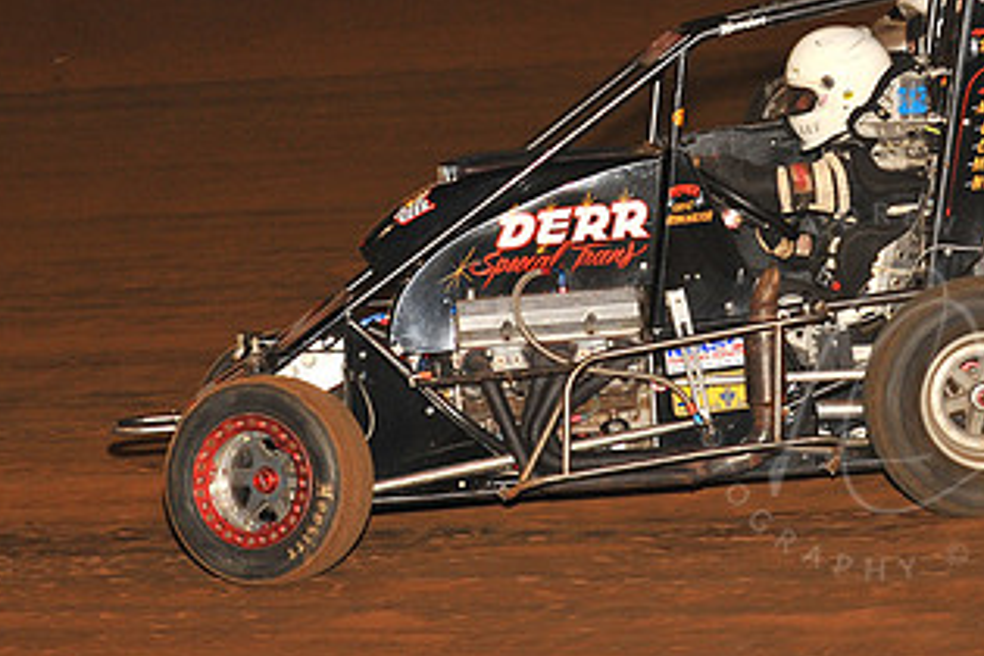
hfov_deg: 11.1
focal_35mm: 184
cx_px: 881
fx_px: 5029
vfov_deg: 7.4
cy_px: 102
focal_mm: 100
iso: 1000
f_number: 6.3
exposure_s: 1/320
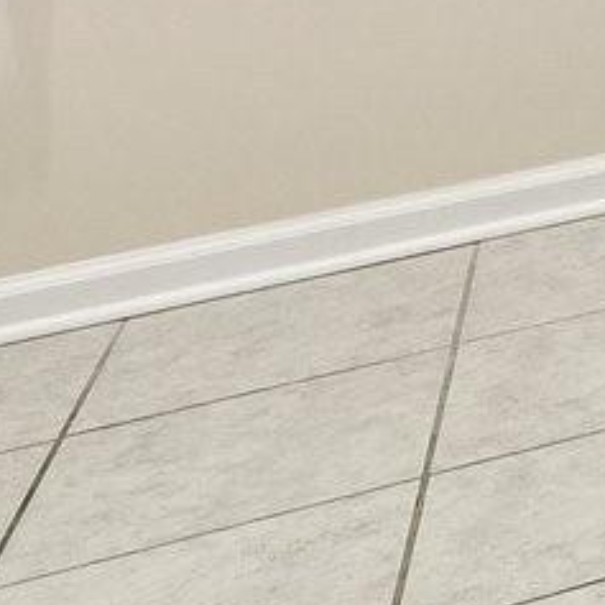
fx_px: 2037
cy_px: -701
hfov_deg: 9.0
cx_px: 2234
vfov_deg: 13.7
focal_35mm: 103
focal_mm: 14
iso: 100
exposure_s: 1/25
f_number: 8
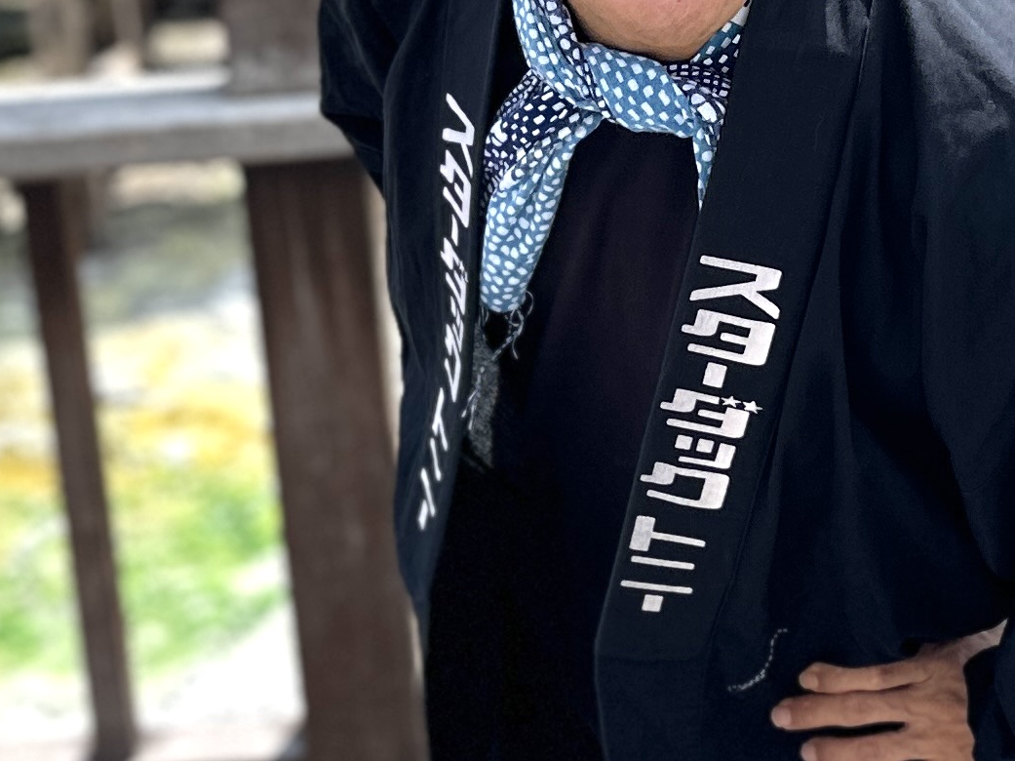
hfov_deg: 21.1
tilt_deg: -18.2
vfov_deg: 15.6
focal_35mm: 93
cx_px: 627
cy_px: 36
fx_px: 2726
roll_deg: +5.5
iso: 80
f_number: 1.78
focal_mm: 6.86
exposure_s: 1/3247
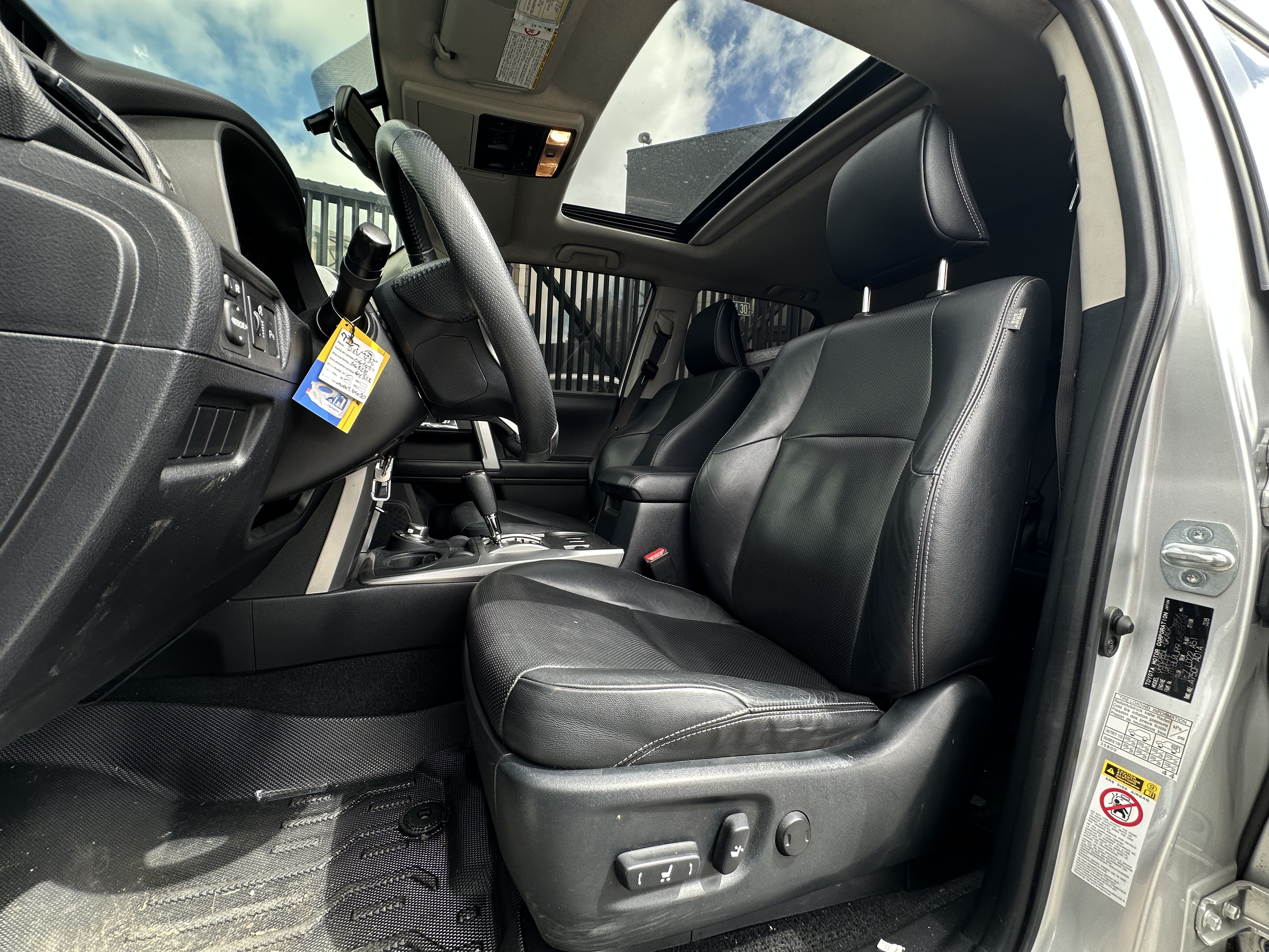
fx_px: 513
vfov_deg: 85.7
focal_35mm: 14
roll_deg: -3.4
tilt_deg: -2.9
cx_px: 634
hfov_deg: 102.1
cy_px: 476
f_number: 2.2
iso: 50
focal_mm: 2.22
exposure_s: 1/99
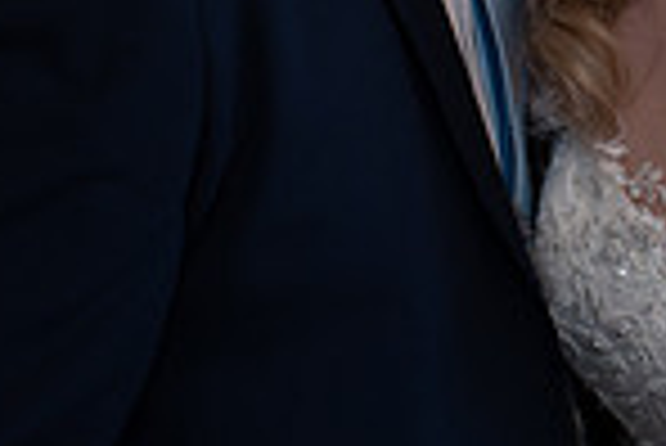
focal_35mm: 137
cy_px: -324
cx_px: 770
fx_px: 2537
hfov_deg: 14.5
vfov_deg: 9.6
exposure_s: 1/80
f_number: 4
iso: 250
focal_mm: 35
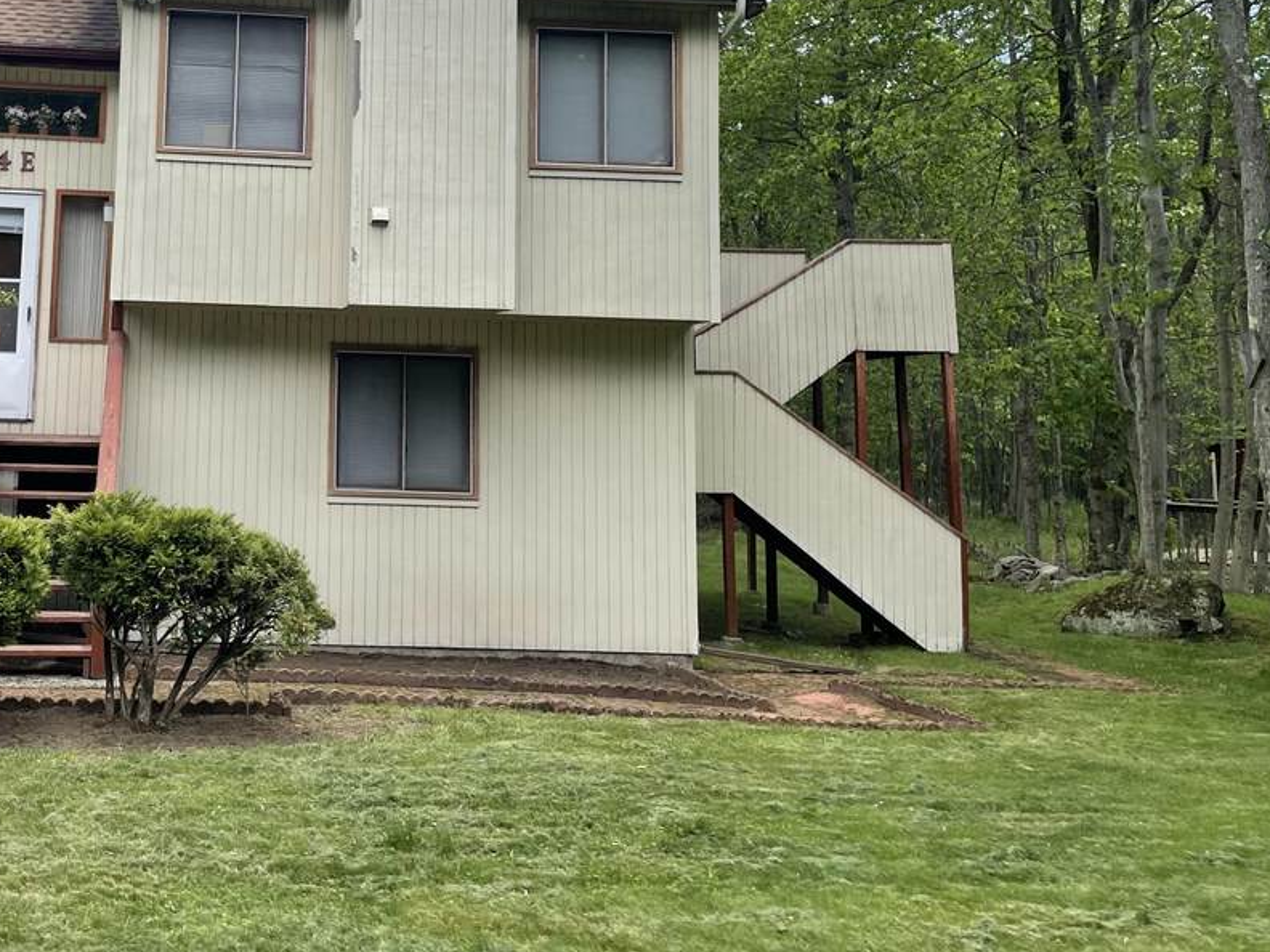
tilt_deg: +8.7
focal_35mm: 42
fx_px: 1541
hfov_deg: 43.0
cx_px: 282
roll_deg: -1.1
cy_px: 208
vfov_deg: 33.5
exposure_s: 1/875
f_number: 1.6
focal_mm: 4.2
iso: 32
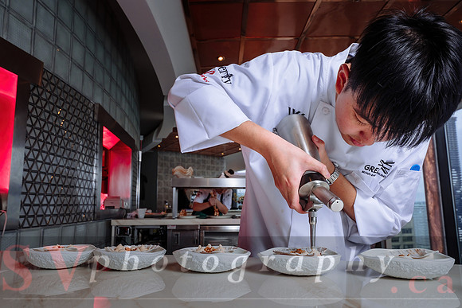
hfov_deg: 72.5
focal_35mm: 25
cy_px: 154
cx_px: 231
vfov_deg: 52.1
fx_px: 315
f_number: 5.6
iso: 200
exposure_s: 1/200
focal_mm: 16
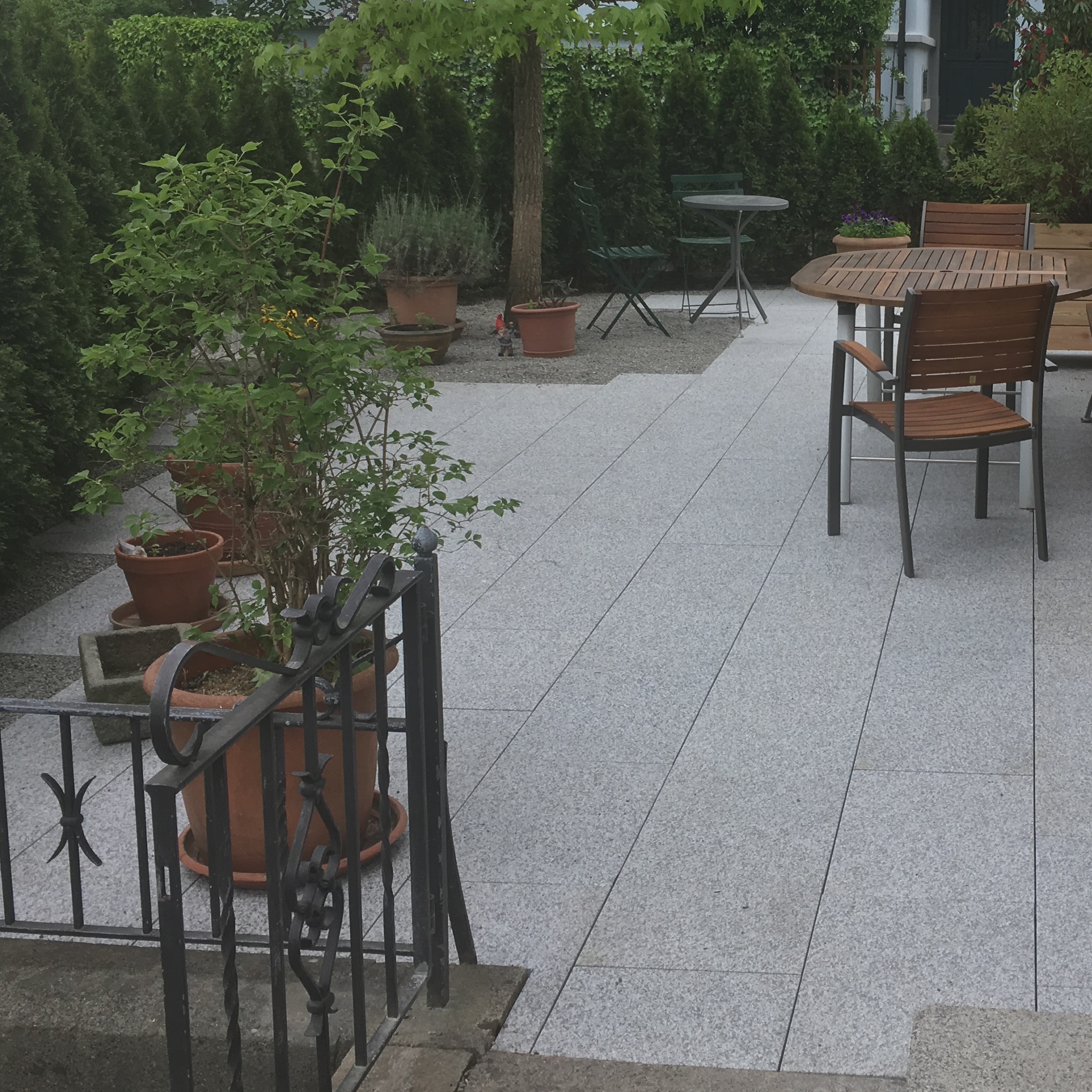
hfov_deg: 33.1
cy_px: 410
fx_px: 1785
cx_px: 860
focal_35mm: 50
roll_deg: -1.5
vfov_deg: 33.9
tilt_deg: -13.0
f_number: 2.2
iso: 25
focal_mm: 4.15
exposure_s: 1/625
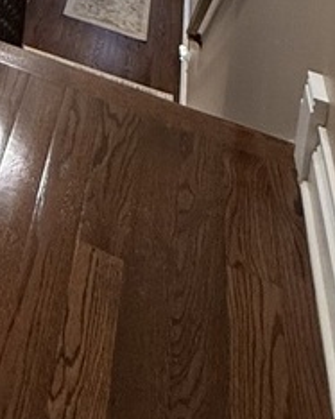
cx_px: -242
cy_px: -371
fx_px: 781
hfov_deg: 19.2
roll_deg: -2.4
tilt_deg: -8.3
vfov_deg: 19.9
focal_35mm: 63
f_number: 2.2
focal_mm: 2.22
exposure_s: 1/60
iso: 250
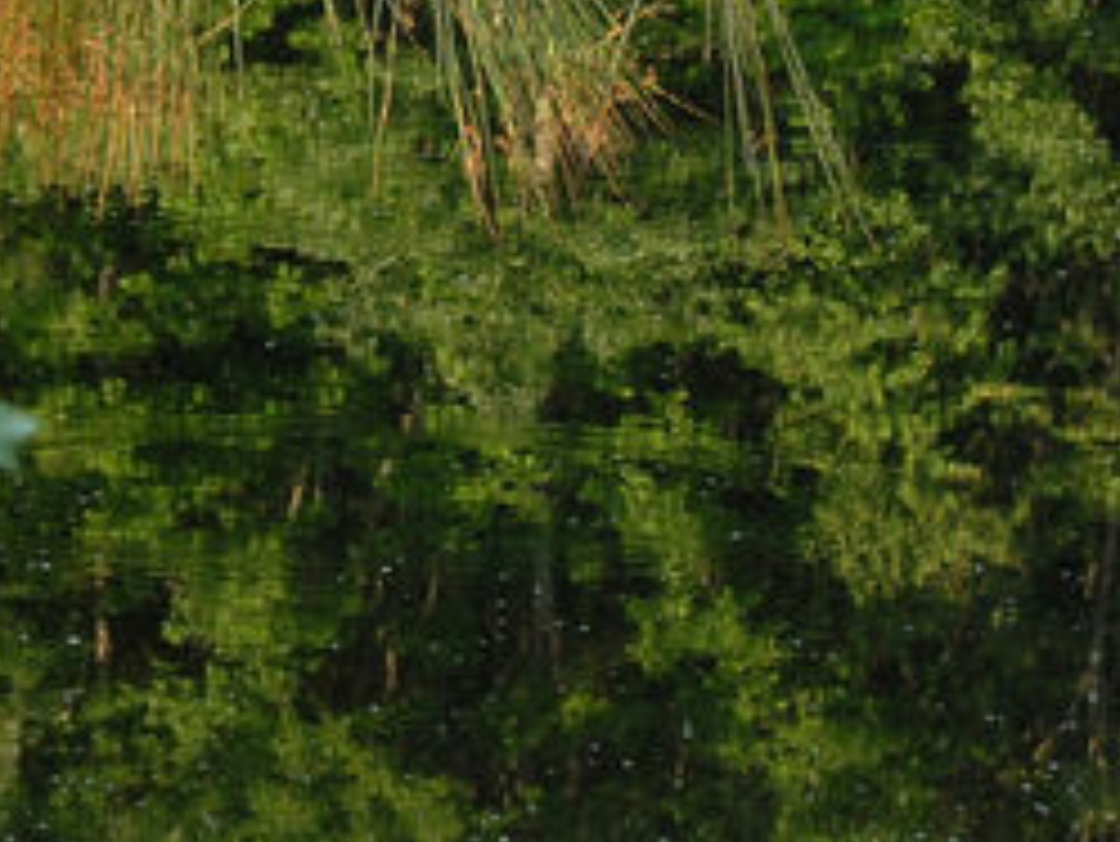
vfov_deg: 4.1
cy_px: -140
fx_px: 11815
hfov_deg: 5.4
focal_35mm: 365
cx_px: 454
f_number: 6.3
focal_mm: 70
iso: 100
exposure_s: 1/90
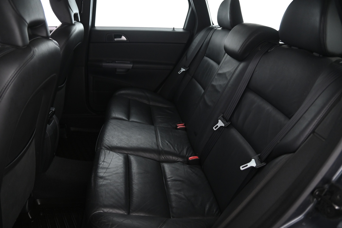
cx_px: 170
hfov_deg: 71.5
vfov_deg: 51.3
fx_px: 238
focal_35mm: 25
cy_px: 115
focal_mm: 24
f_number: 4
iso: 2000
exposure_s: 1/13
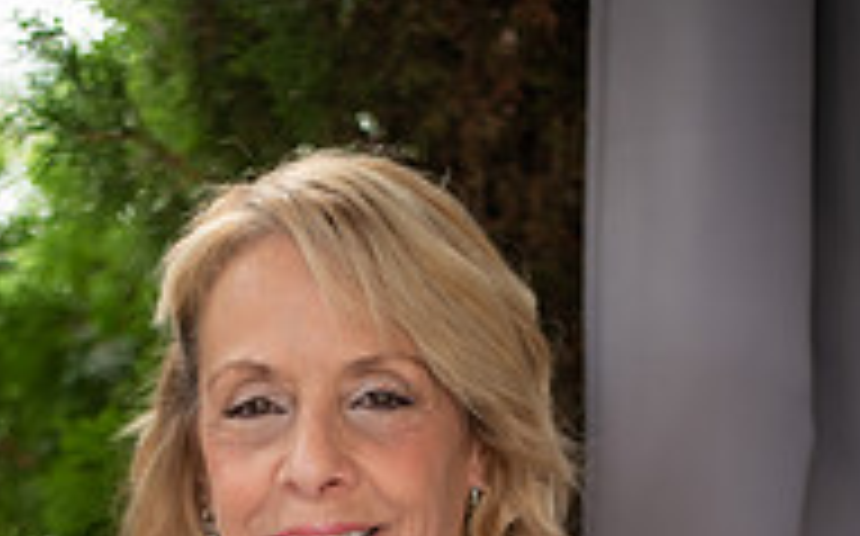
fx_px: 2810
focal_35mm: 120
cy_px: 923
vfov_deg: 10.3
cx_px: 333
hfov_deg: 17.4
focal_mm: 50
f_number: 2
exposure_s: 1/160
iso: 200
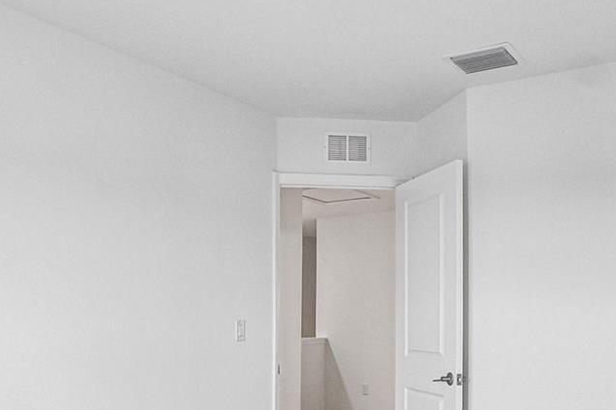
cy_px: 351
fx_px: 650
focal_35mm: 38
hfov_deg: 49.4
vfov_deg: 33.6
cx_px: 185
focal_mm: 10
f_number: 8
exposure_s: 1/30
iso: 640
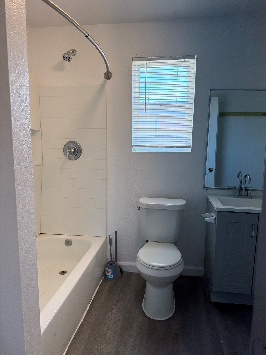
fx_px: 246
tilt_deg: -8.4
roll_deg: -0.2
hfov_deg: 56.8
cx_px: 133
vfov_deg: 71.6
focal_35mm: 24
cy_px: 178
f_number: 1.78
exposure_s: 1/849
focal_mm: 6.76
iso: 320
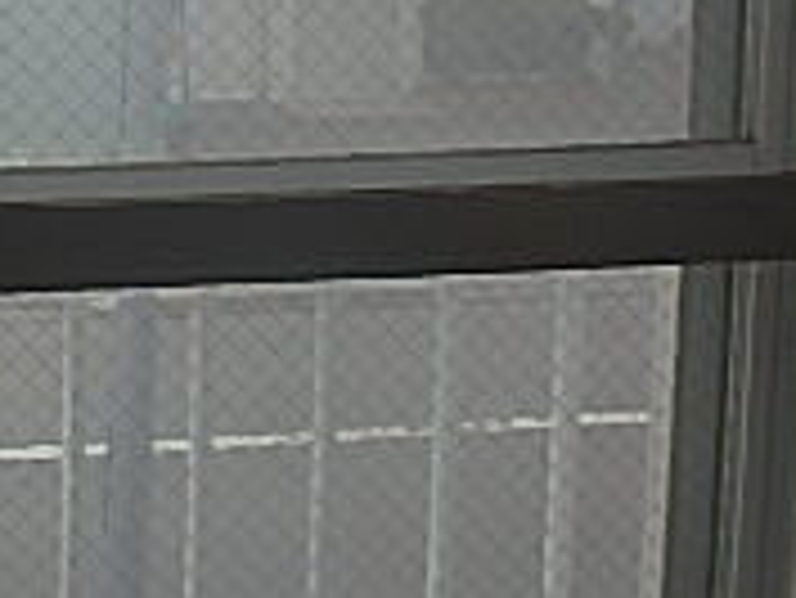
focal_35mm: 76
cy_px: -4
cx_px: -369
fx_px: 1749
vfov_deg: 18.9
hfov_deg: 21.8
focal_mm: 3.7
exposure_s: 1/400
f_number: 3.5
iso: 125
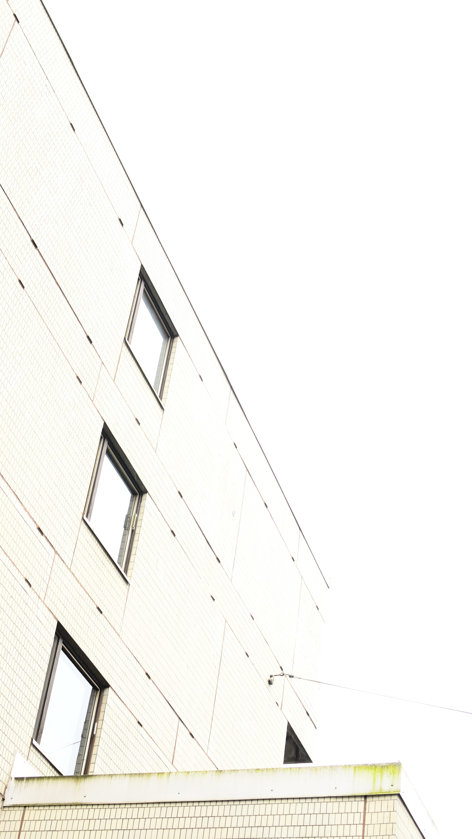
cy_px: 422
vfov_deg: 37.5
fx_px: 1235
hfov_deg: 21.6
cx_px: 220
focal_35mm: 56
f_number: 5.6
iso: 400
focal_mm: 35
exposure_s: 1/100
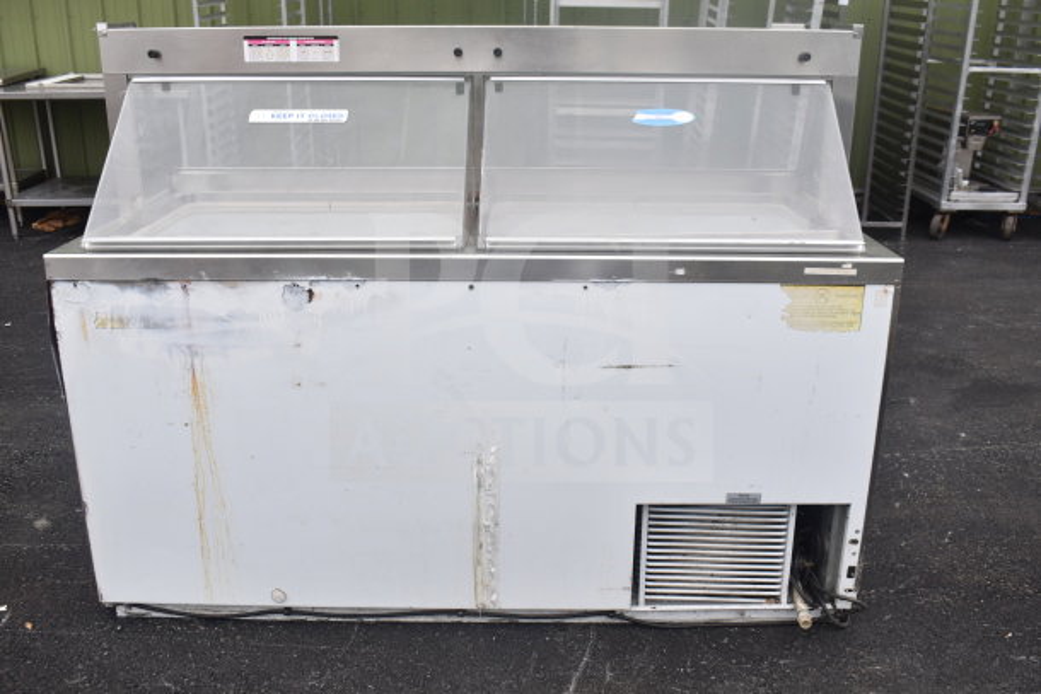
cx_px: 520
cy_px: 347
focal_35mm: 33
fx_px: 954
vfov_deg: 40.0
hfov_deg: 57.2
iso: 200
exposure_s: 1/200
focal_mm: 22
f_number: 5.6
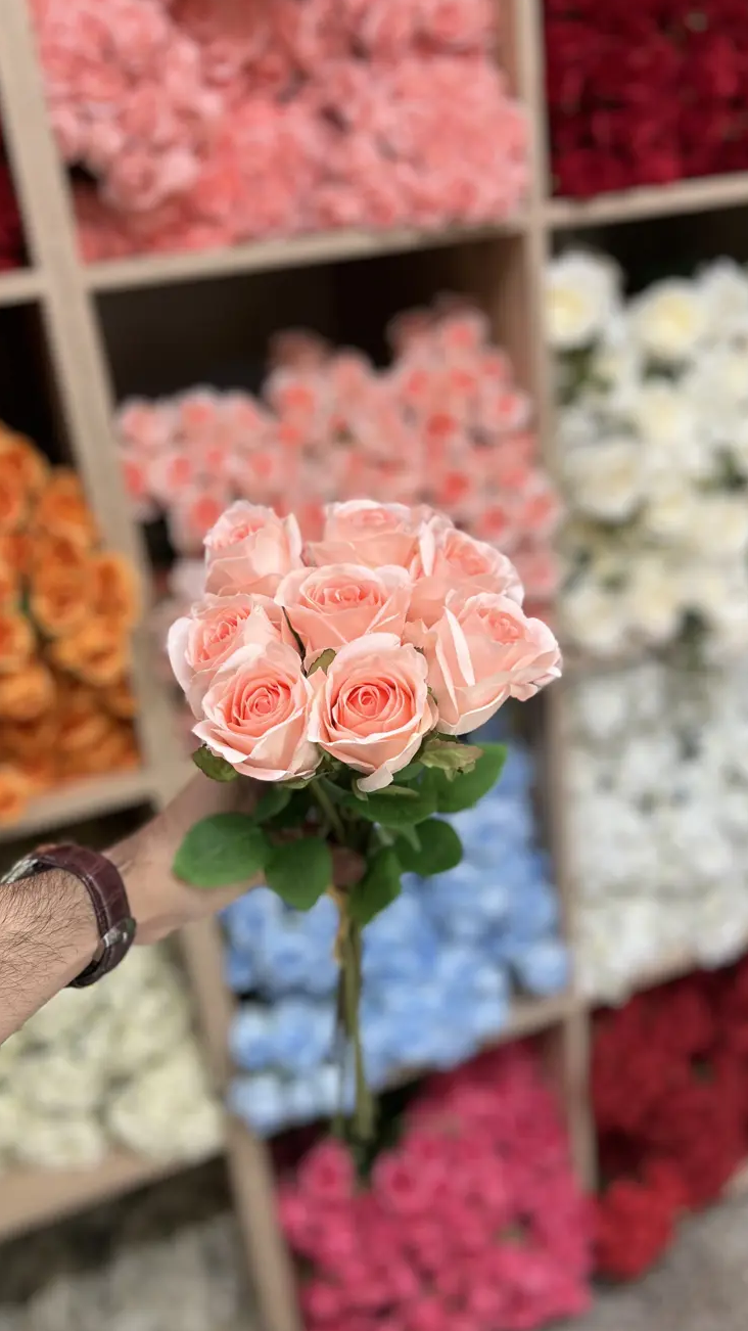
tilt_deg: -22.2
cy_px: 673
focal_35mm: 29
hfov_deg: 40.1
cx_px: 329
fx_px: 1023
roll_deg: +8.4
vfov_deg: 66.1
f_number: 1.5
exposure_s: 1/100
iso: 40
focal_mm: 5.7
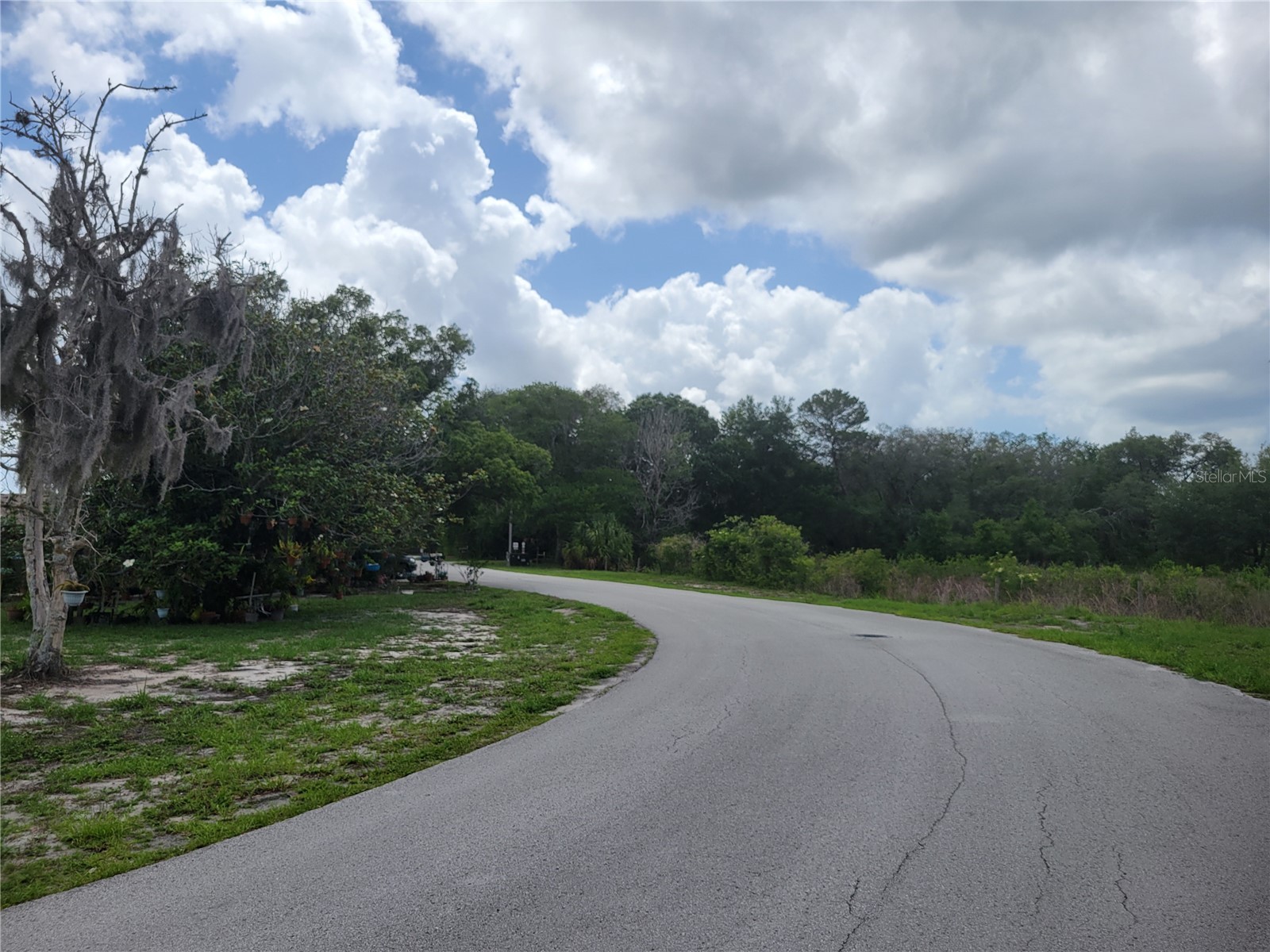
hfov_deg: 67.3
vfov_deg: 53.1
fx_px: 954
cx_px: 635
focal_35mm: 26
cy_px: 476
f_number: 1.8
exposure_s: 1/3229
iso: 40
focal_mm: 5.4
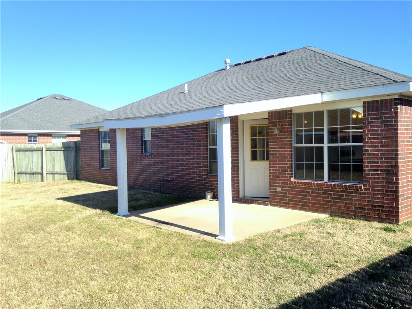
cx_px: 206
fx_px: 393
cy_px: 154
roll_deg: +1.8
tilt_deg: -1.8
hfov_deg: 55.4
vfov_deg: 42.9
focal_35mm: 33
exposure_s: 1/753
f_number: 2.4
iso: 50
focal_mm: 4.12
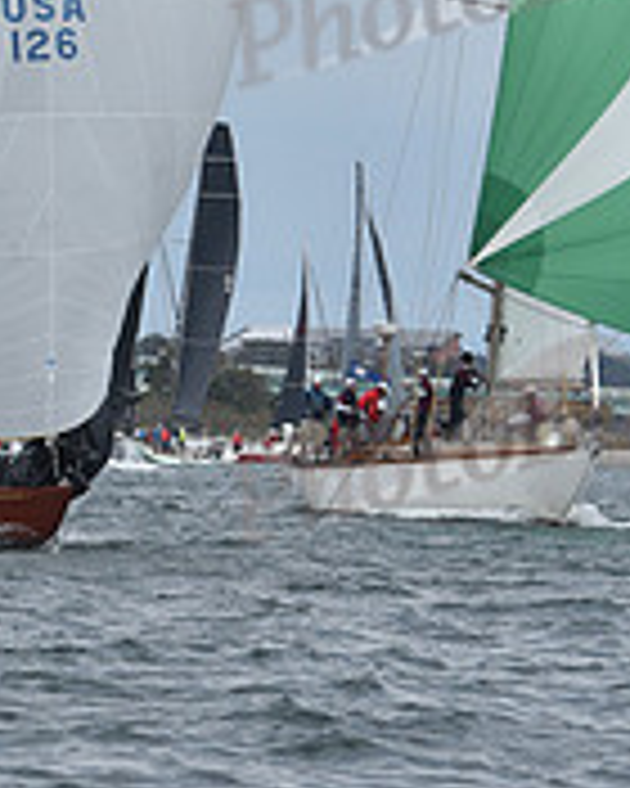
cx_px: -2
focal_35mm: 545
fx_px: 12702
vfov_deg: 3.5
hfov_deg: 2.8
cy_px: -198
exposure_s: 1/1000
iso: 400
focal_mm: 175
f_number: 11
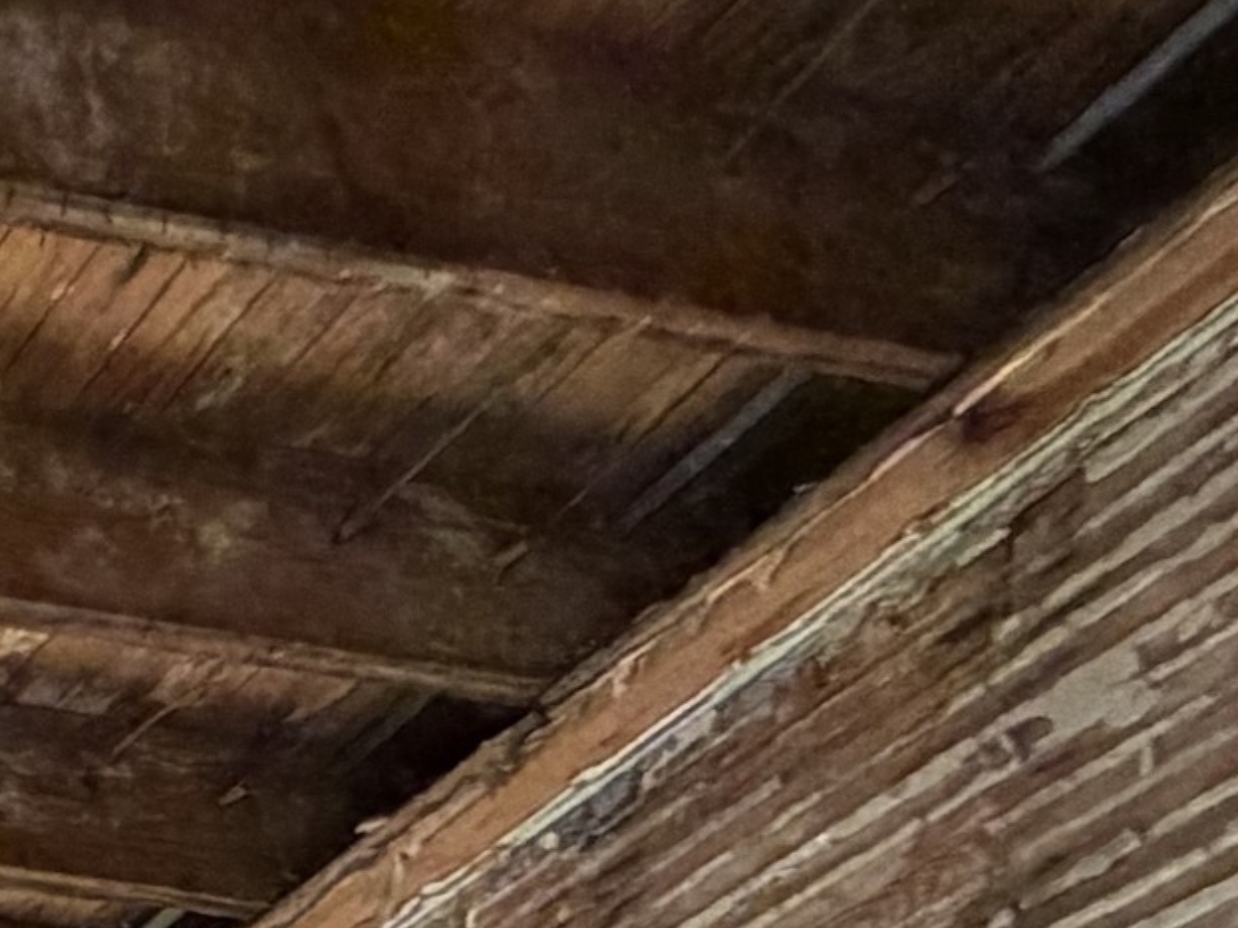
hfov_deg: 20.6
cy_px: 2230
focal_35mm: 69
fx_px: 2467
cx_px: -936
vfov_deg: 14.3
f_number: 2.2
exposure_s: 1/96
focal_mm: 2.22
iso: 320
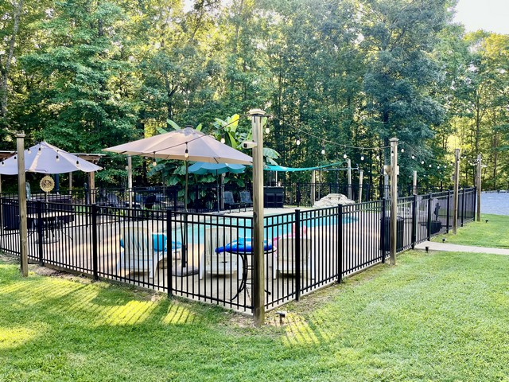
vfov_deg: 53.1
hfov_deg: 67.3
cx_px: 254
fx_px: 382
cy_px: 191
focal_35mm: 26
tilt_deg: -2.4
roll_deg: -0.4
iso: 40
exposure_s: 1/169
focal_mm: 5.1
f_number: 1.6
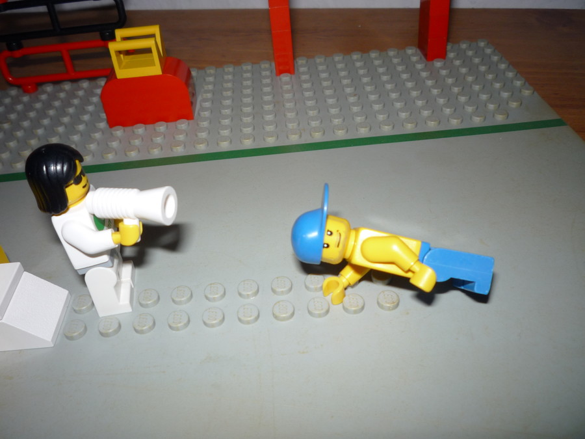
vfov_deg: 44.2
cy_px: 220
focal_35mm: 32
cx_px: 292
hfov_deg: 56.8
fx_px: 541
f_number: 4
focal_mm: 5.2
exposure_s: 1/30
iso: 100
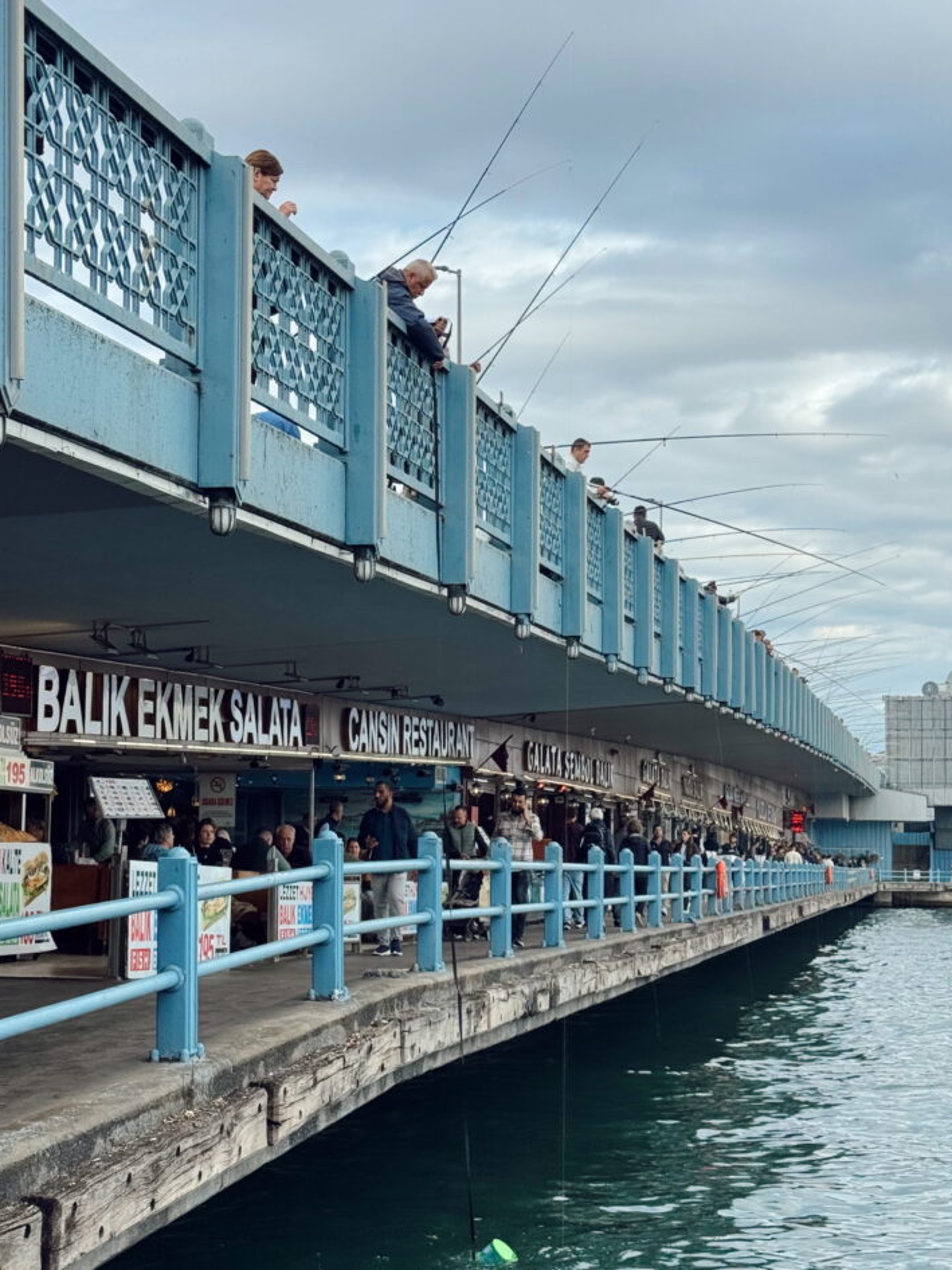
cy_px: 667
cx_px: 446
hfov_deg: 28.0
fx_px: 1906
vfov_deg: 36.8
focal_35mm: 52
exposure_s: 1/2513
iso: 64
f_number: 1.78
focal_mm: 6.76
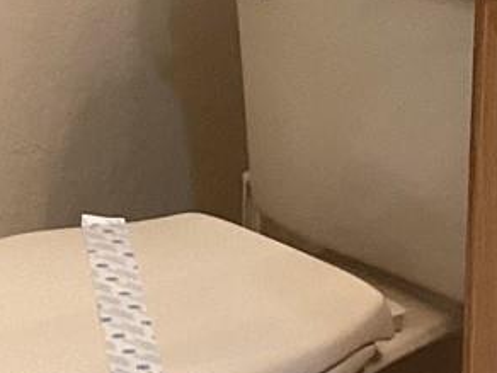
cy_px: -106
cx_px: 10
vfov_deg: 8.6
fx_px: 2441
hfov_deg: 11.5
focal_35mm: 170
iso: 320
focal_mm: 3.3
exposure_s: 1/60
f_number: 2.4
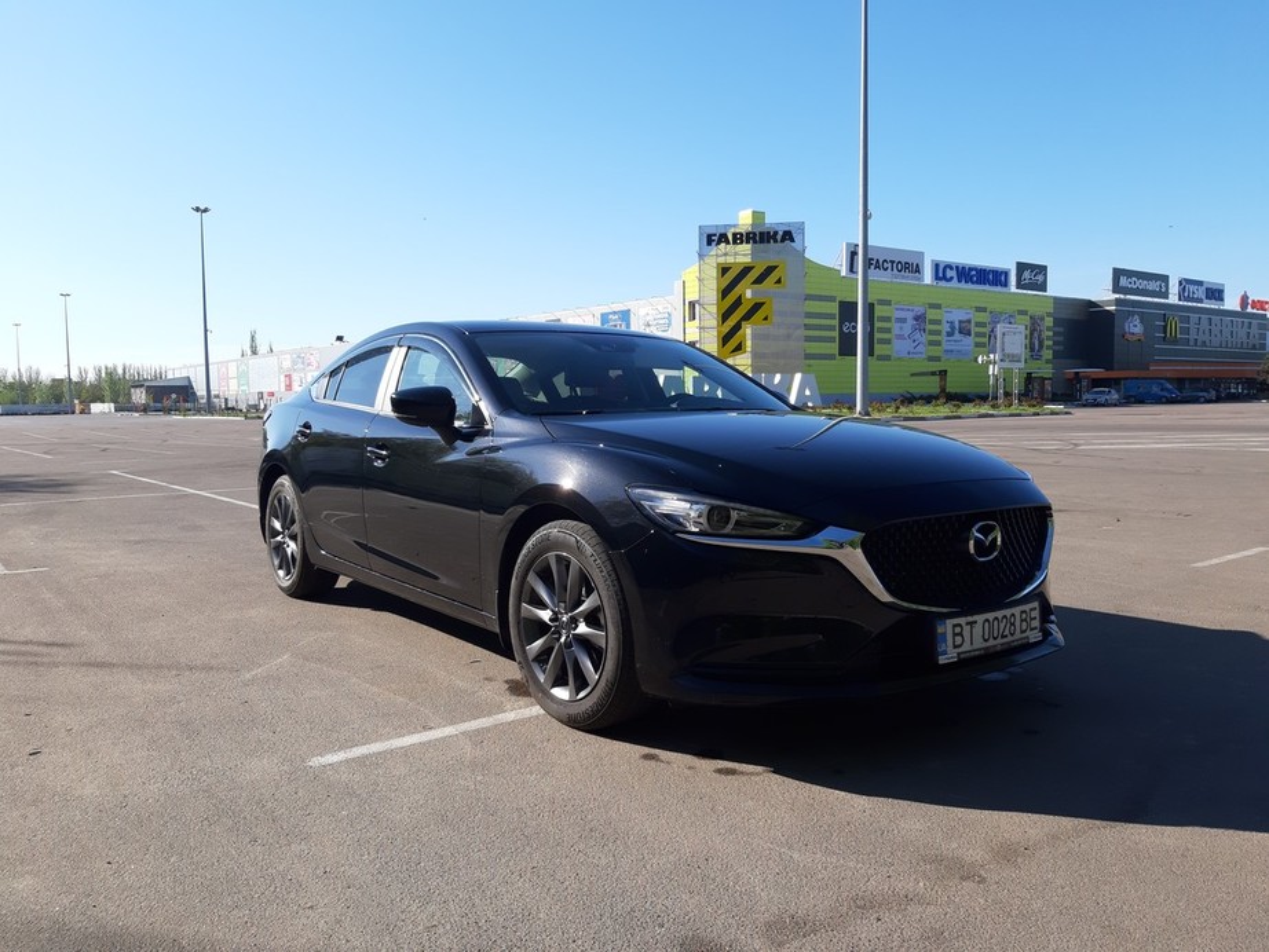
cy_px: 476
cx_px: 634
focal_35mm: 27
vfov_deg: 51.4
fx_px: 990
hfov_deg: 65.3
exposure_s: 1/996
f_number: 1.7
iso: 40
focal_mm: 3.93
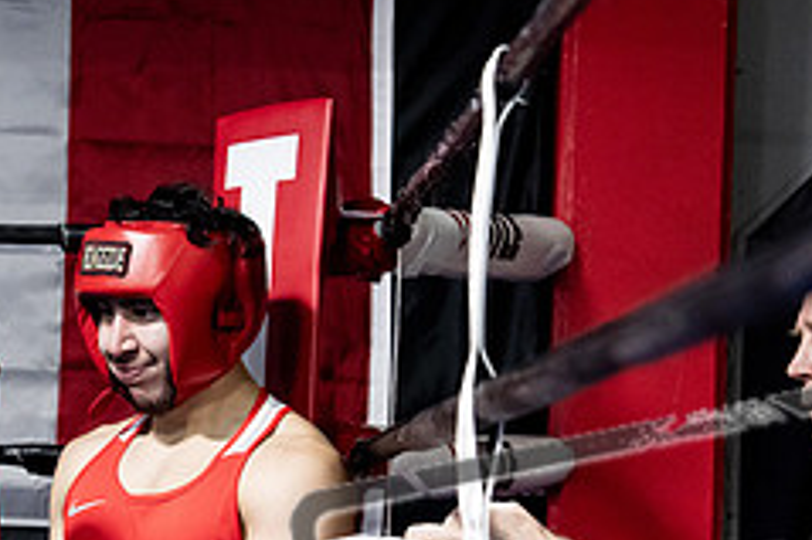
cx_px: 299
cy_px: 548
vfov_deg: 8.0
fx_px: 3832
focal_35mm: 170
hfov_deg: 12.1
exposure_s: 1/1000
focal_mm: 70
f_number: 2.8
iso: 8000
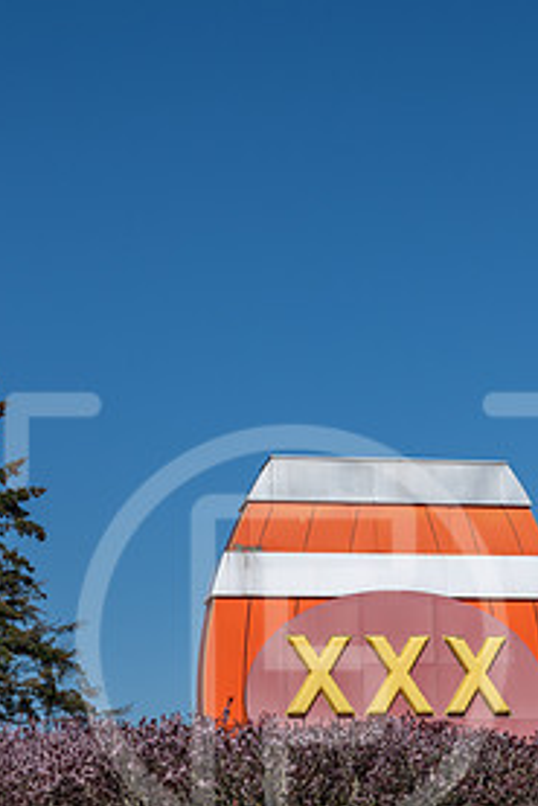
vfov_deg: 30.6
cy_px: 562
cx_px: 279
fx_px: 1455
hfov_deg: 20.9
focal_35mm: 65
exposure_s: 1/1250
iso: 100
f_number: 6.3
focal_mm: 40
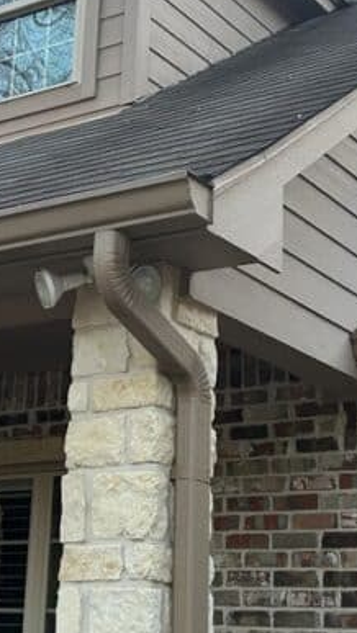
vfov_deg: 28.0
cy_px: 214
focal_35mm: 75
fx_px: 1261
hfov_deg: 16.1
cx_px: 120
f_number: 1.5
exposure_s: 1/502
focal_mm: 5.7
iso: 50
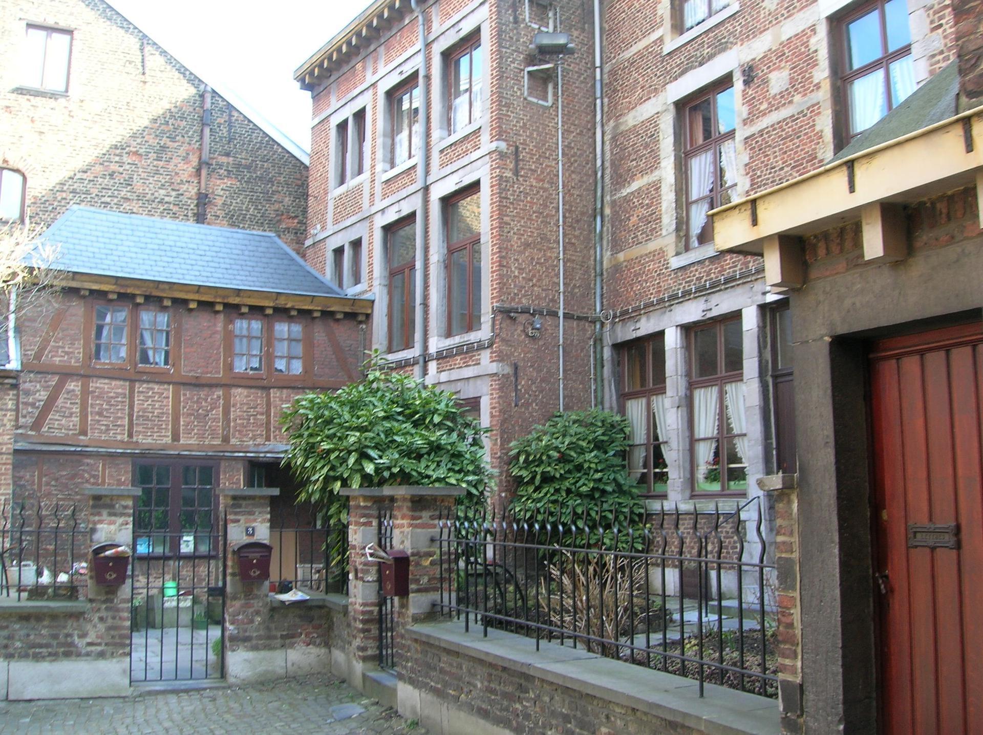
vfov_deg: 41.7
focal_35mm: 34
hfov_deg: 54.0
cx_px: 492
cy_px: 368
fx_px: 965
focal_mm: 5.7
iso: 50
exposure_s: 1/17
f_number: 4.9
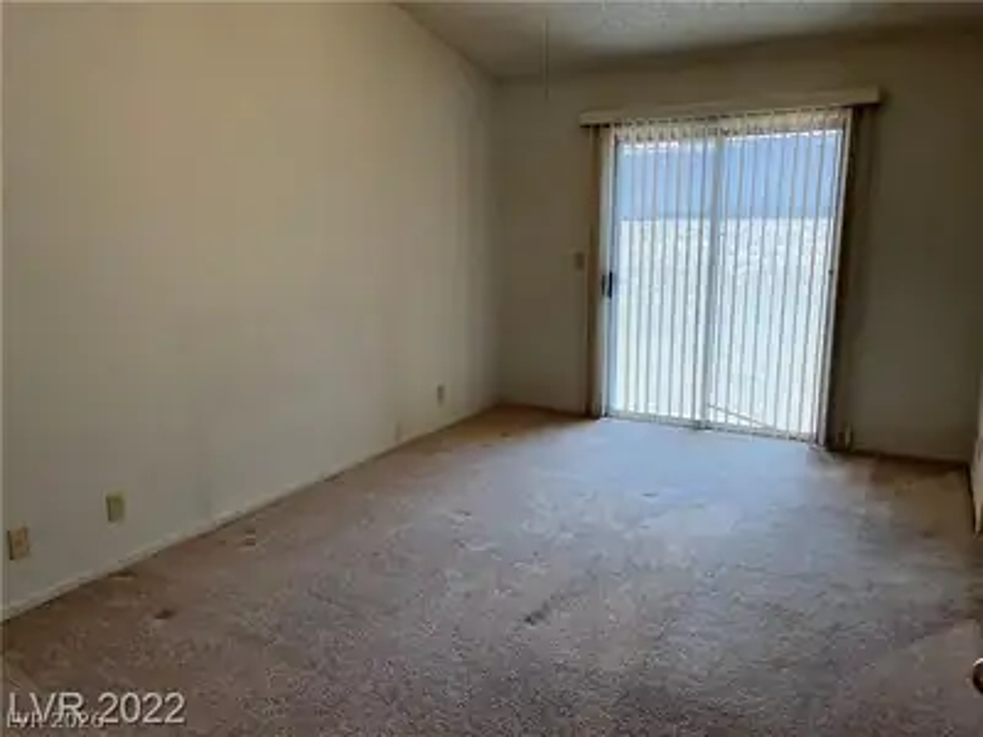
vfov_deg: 53.1
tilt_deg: -10.6
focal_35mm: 26
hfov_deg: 67.3
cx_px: 492
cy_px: 368
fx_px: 738
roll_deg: +0.9
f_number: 1.6
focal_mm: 5.1
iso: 64
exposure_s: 1/125
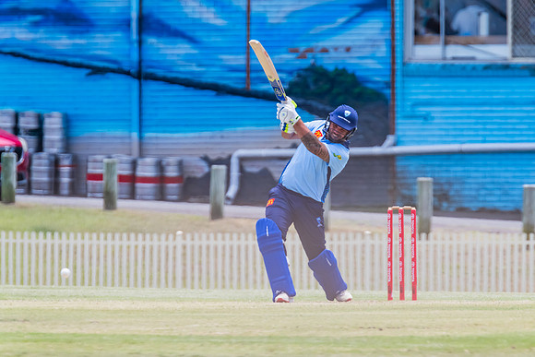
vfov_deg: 1.9
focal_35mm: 724
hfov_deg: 2.8
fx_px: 10764
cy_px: 188
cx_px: 322
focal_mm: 600
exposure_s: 1/2000
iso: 800
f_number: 9
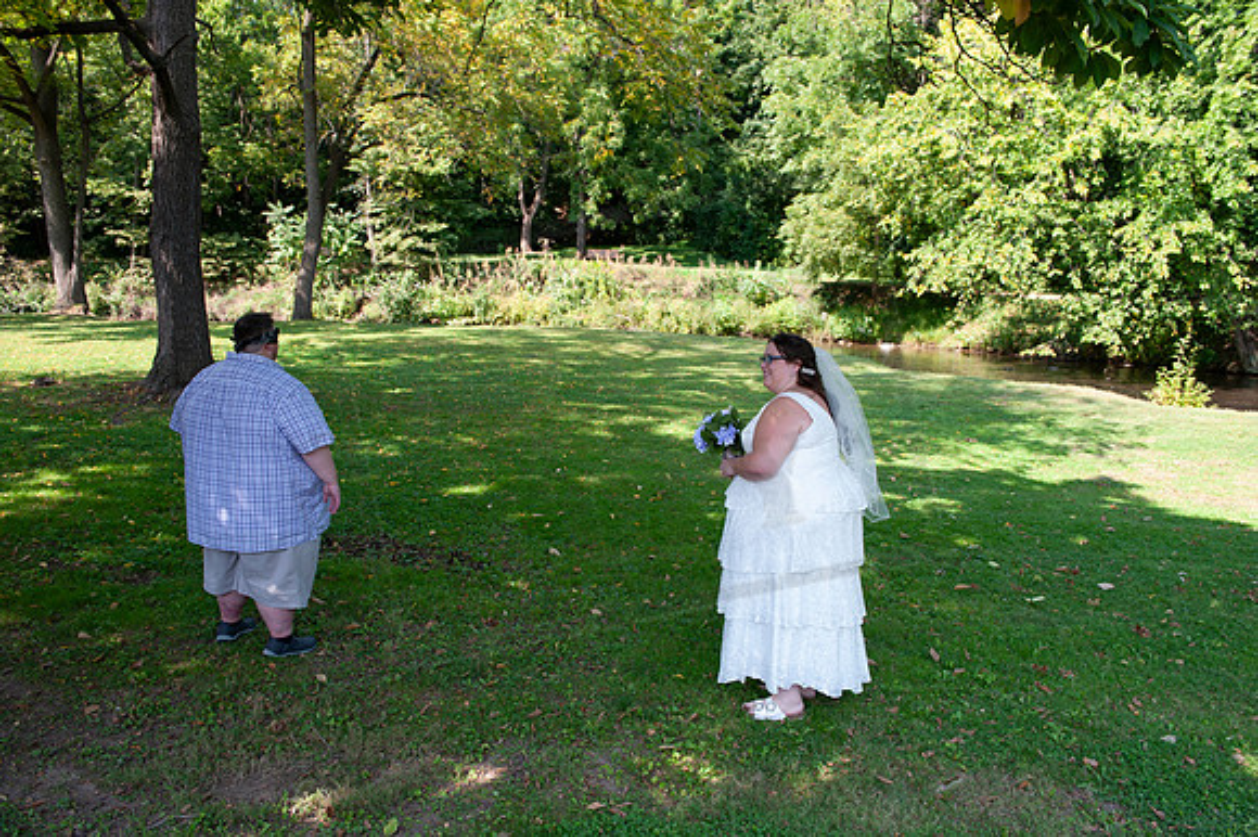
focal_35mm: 29
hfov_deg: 63.7
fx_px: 1013
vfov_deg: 44.9
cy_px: 418
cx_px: 629
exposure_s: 1/125
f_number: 5.6
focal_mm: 29
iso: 100
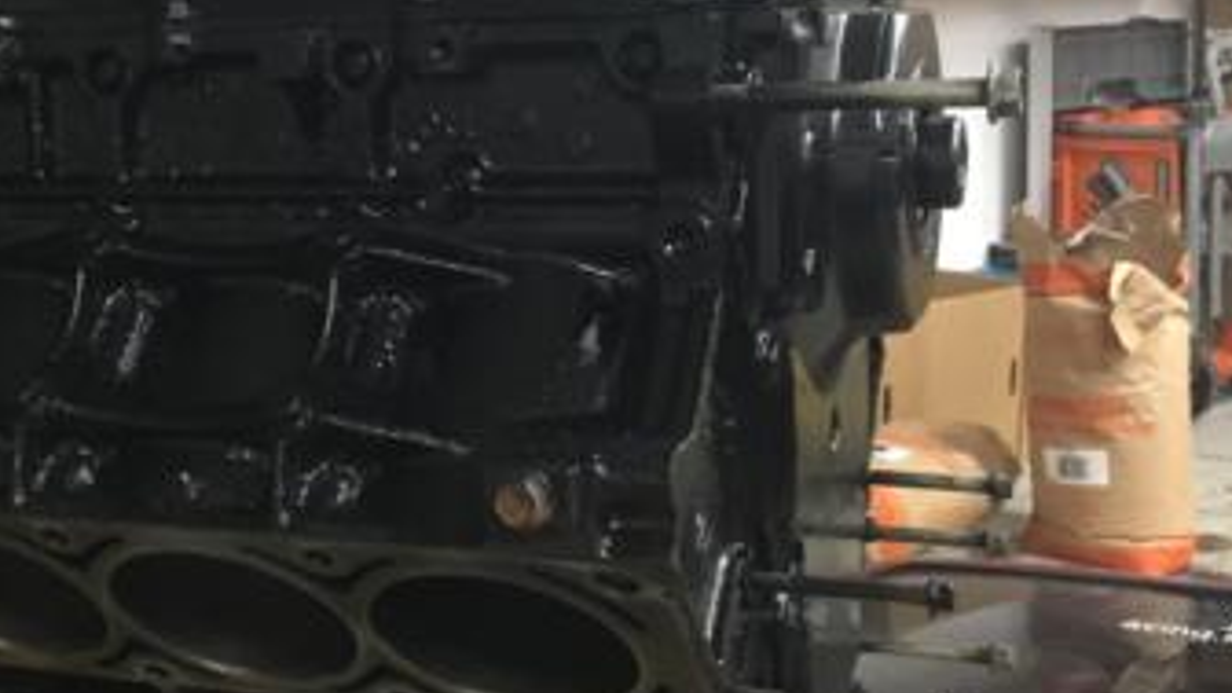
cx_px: 253
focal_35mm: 65
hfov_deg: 31.5
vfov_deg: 18.5
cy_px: 260
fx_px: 2123
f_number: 2.2
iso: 200
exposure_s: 1/15
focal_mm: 4.15
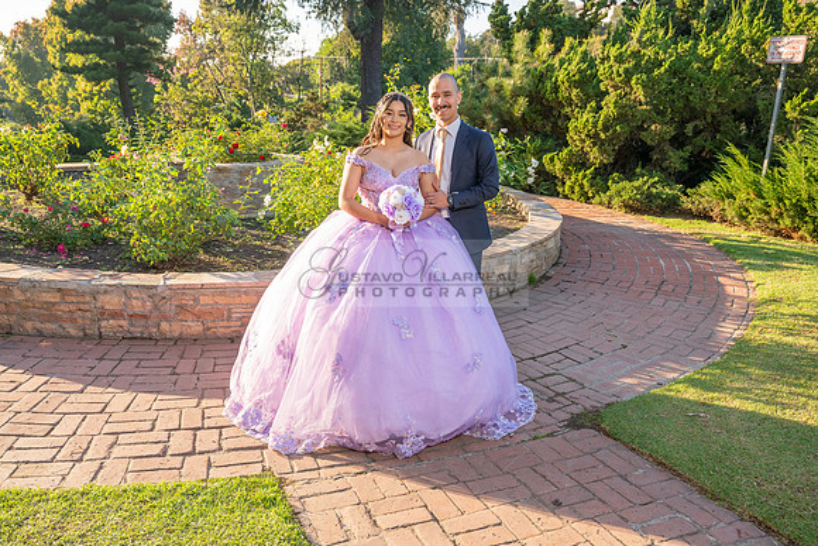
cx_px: 409
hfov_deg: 61.9
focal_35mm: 30
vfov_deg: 43.6
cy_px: 273
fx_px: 682
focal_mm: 30
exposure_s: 1/200
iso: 200
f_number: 5.6
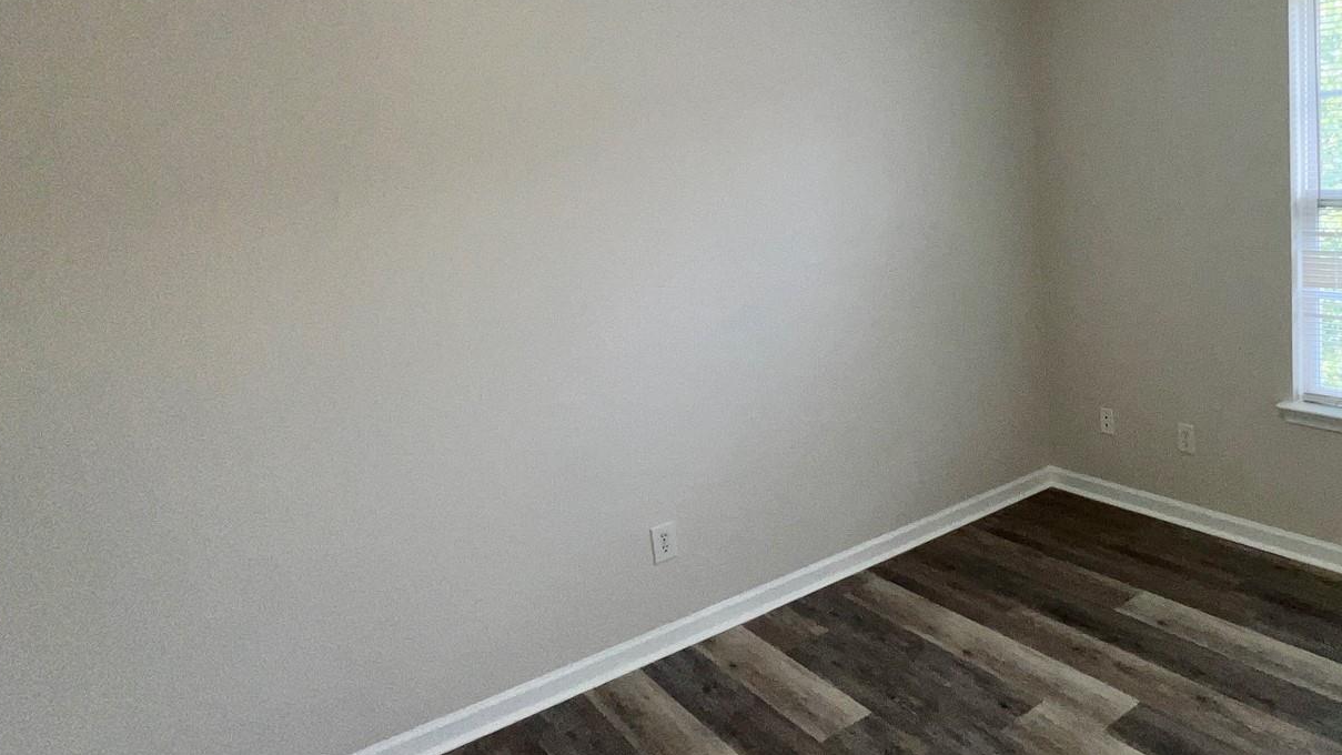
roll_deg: +3.1
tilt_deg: -8.4
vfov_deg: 47.3
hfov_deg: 71.5
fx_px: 854
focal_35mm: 24
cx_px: 996
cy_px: 288
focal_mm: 1.57
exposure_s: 1/122
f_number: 1.8
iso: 25
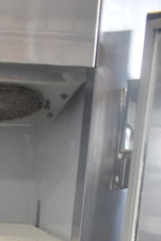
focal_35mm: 95
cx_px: -107
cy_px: 369
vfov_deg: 18.7
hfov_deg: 13.3
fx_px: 638
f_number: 3.5
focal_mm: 18
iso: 400
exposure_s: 1/30
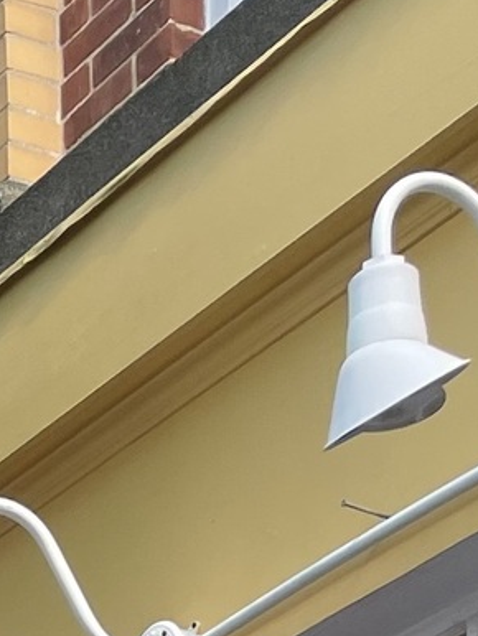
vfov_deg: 10.7
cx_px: -582
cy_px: 1574
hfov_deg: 8.9
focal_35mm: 155
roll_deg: -0.5
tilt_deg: +7.3
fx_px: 2851
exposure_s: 1/454
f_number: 1.6
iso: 32
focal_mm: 4.2
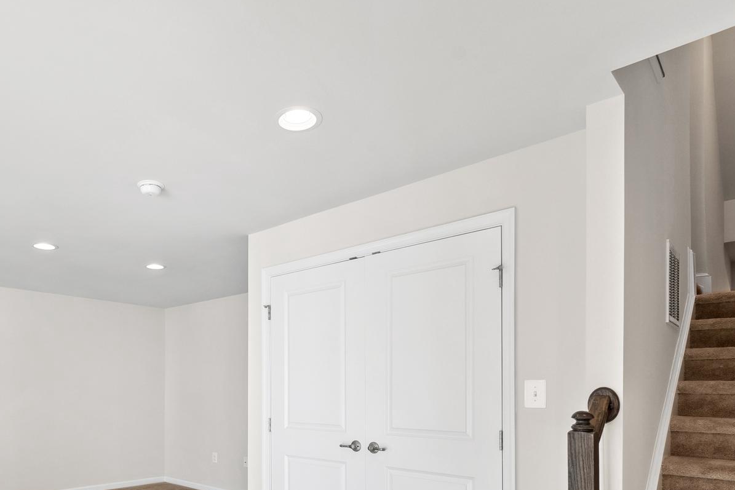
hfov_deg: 71.8
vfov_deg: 50.2
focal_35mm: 24
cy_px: 388
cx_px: 251
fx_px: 490
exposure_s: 1/80
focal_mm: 14
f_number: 8
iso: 400
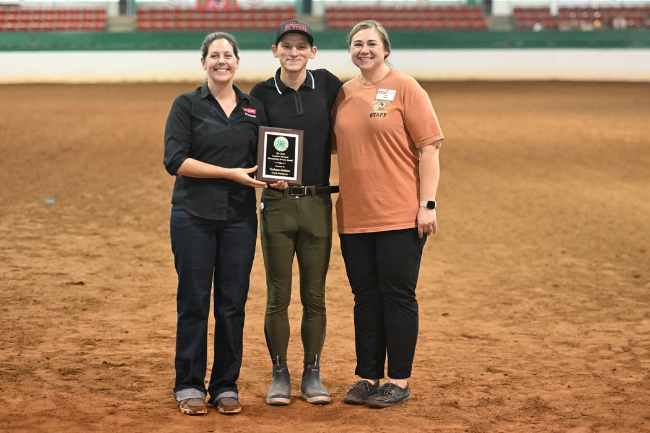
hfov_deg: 19.5
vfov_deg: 13.0
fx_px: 1896
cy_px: 216
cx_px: 325
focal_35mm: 105
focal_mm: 105
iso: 10000
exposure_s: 1/500
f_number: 2.8
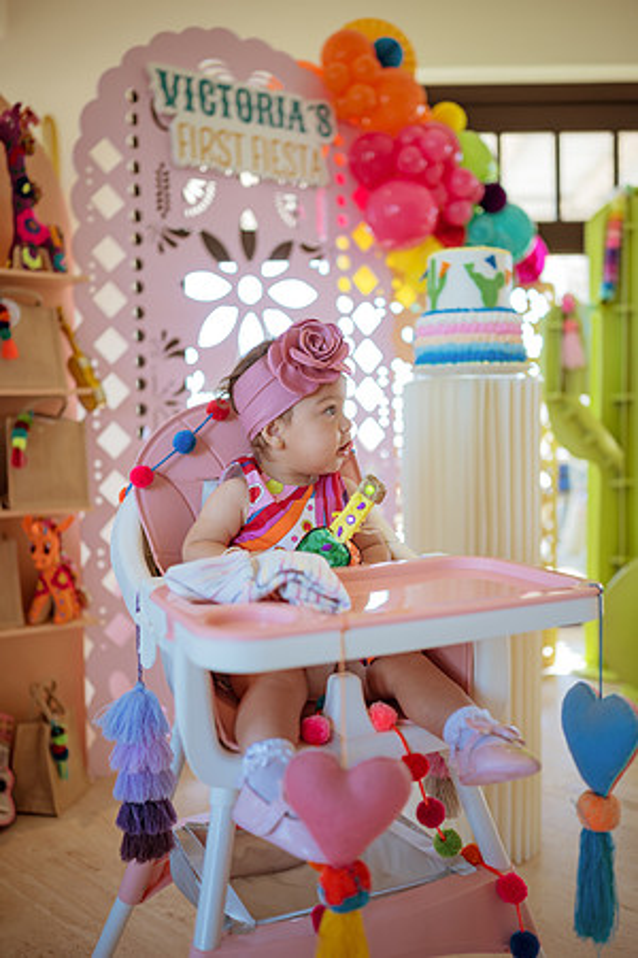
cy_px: 479
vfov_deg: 54.4
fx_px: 930
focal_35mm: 35
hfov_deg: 37.9
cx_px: 319
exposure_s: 1/250
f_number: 1.8
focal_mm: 35
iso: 250
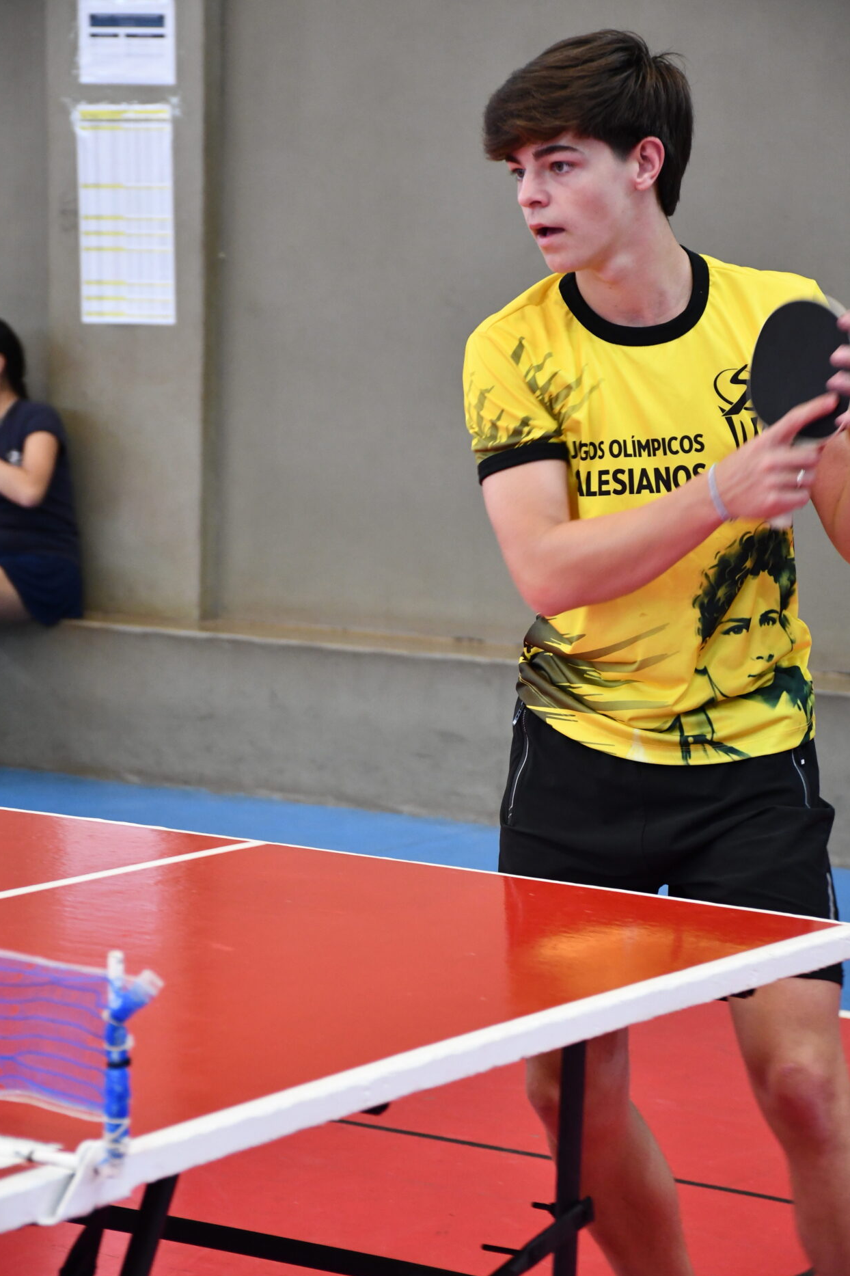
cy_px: 651
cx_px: 429
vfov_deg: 18.9
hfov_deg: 12.7
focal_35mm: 108
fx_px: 3826
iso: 2000
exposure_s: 1/125
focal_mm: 70
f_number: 5
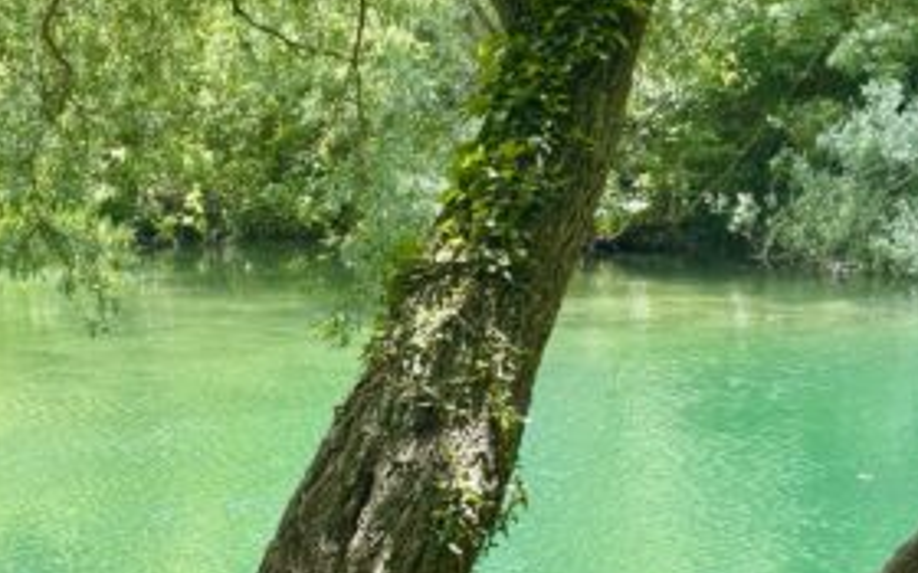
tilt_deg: -3.4
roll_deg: +0.6
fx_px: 2277
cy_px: 275
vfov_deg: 14.4
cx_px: 474
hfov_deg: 22.8
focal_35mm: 91
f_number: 1.78
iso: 80
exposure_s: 1/623
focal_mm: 6.86
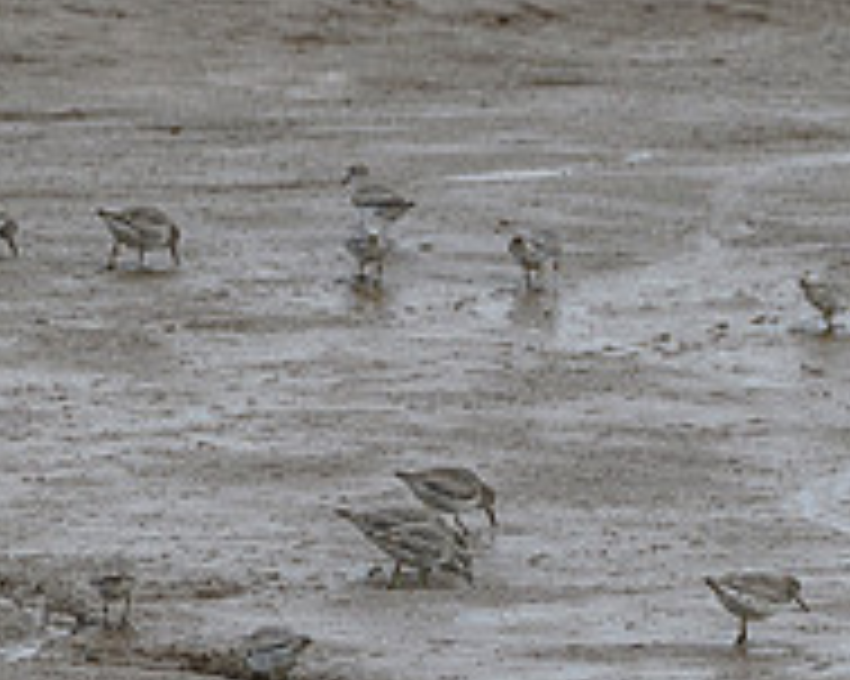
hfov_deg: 1.0
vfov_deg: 0.8
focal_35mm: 1943
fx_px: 48854
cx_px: 648
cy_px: 850
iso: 720
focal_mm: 400
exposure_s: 1/1600
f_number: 6.3
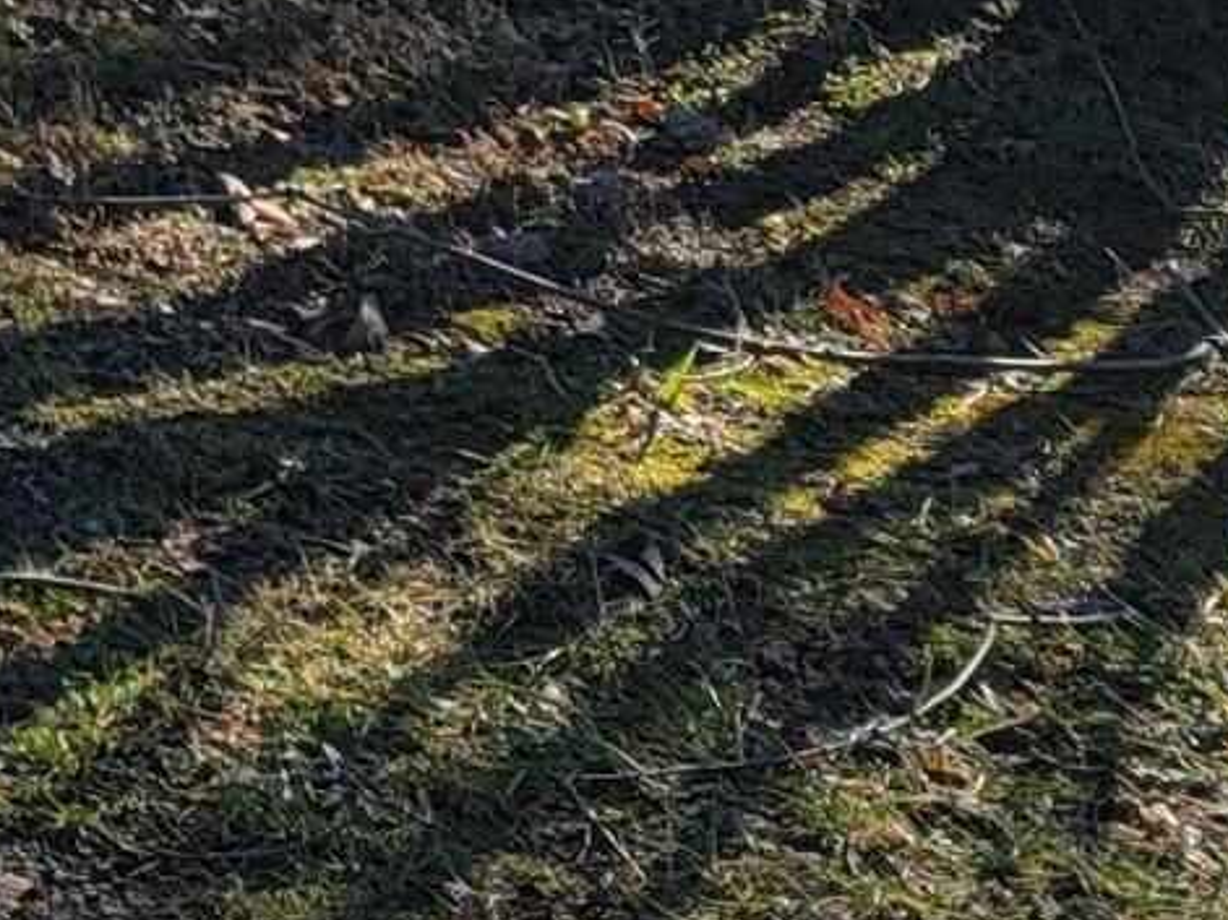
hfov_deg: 10.9
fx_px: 5426
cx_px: -1708
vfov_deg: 8.1
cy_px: -1970
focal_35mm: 153
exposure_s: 1/868
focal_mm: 6.7
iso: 16
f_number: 1.8
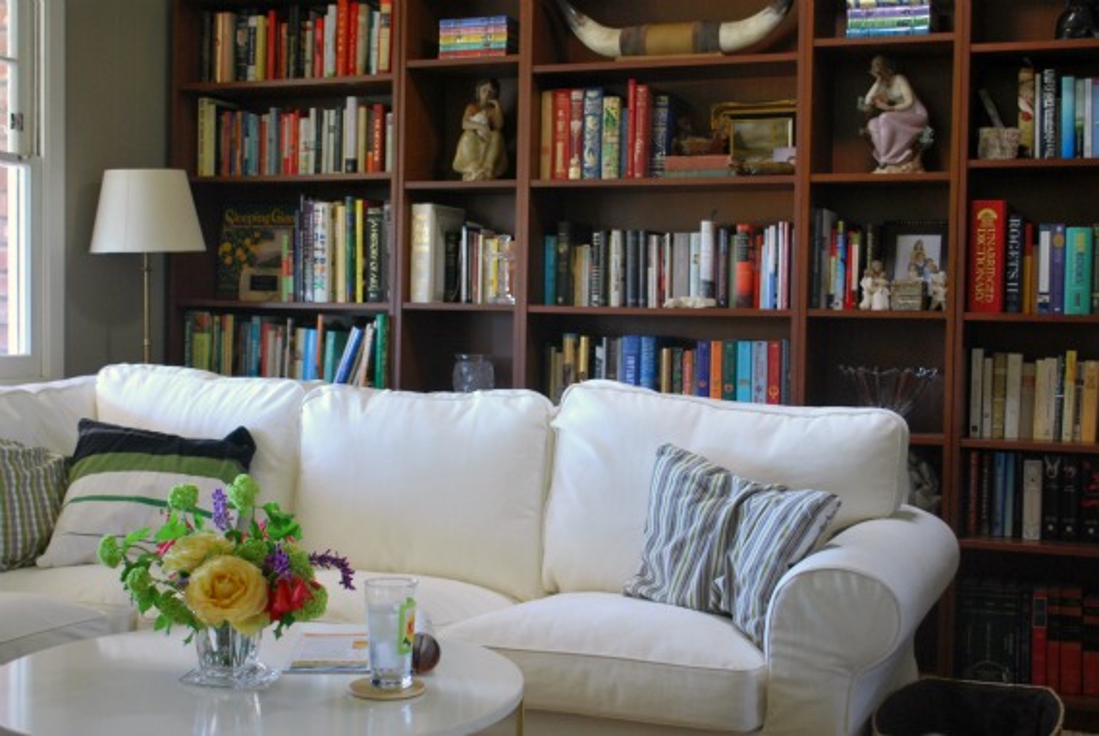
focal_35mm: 48
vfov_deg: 28.2
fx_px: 1468
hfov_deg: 41.1
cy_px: 368
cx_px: 550
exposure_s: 1/30
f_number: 4.8
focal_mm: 32
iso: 450
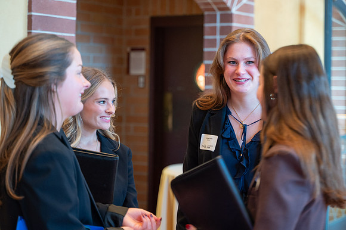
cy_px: 107
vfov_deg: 16.6
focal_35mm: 82
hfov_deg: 24.7
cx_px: 195
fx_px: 790
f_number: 2.8
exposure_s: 1/25
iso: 1250
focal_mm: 71
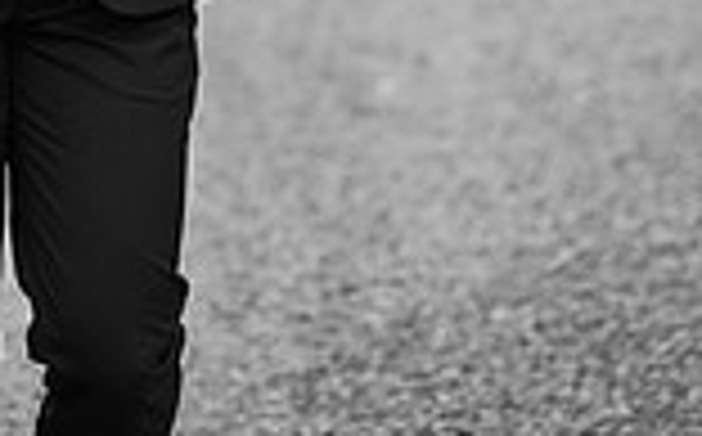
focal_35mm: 250
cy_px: -494
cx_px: 88
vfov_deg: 5.1
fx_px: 4776
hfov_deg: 8.4
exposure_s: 1/1600
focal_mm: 85
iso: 100
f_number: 2.5
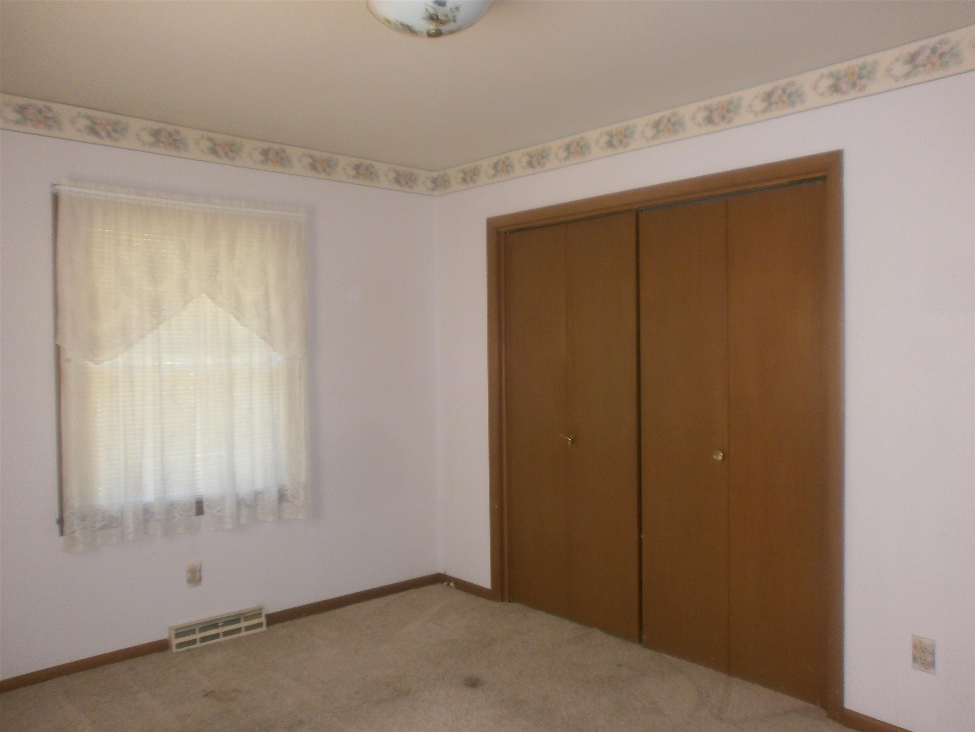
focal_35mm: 27
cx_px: 488
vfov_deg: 51.4
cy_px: 366
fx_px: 760
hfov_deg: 65.3
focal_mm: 4.8
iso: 125
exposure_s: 1/30
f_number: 2.9
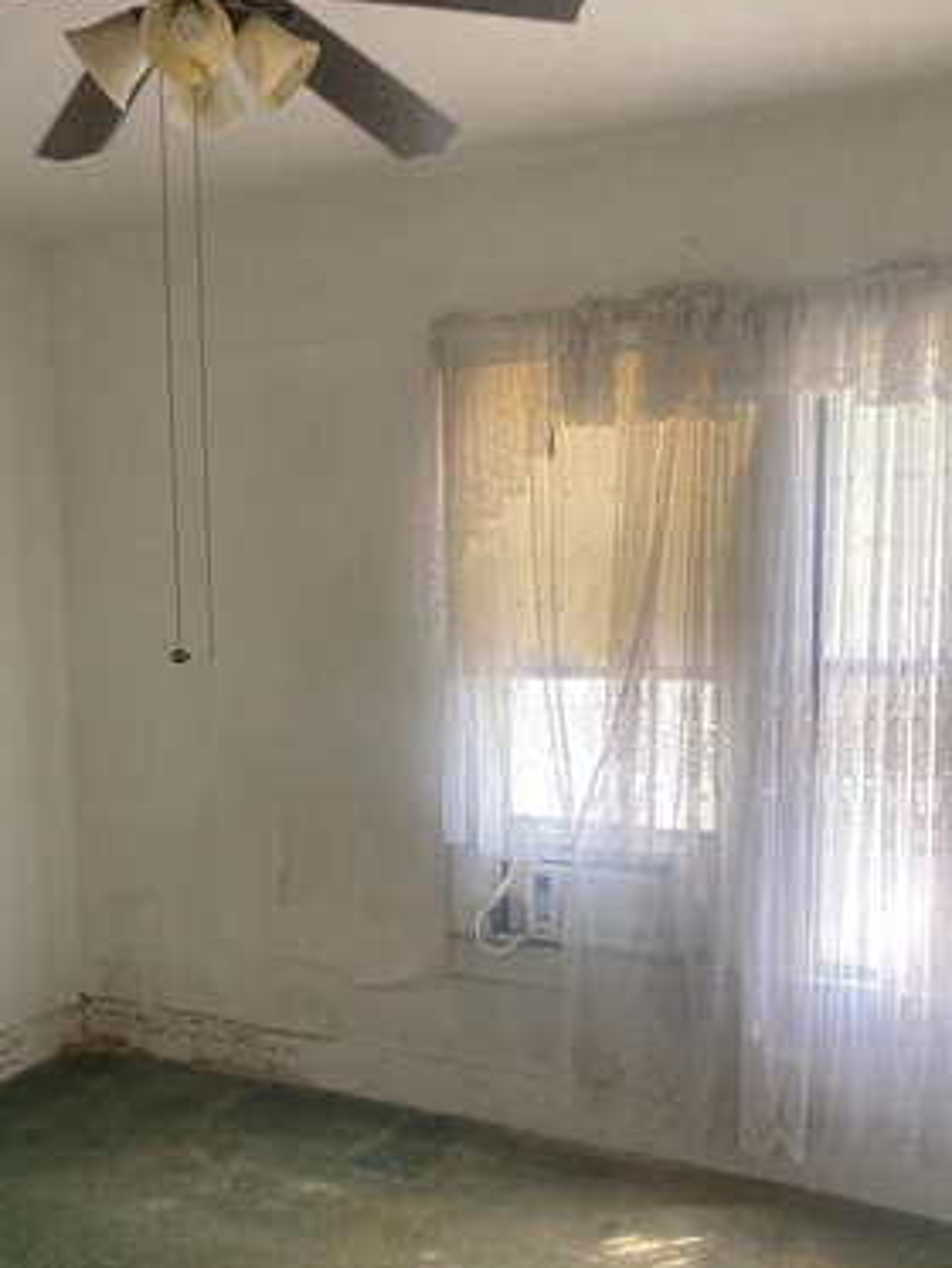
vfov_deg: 51.2
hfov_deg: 39.6
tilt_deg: -4.0
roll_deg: +0.6
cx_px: 422
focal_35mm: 36
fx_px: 1319
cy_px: 721
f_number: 1.8
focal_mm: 3.99
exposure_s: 1/60
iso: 250
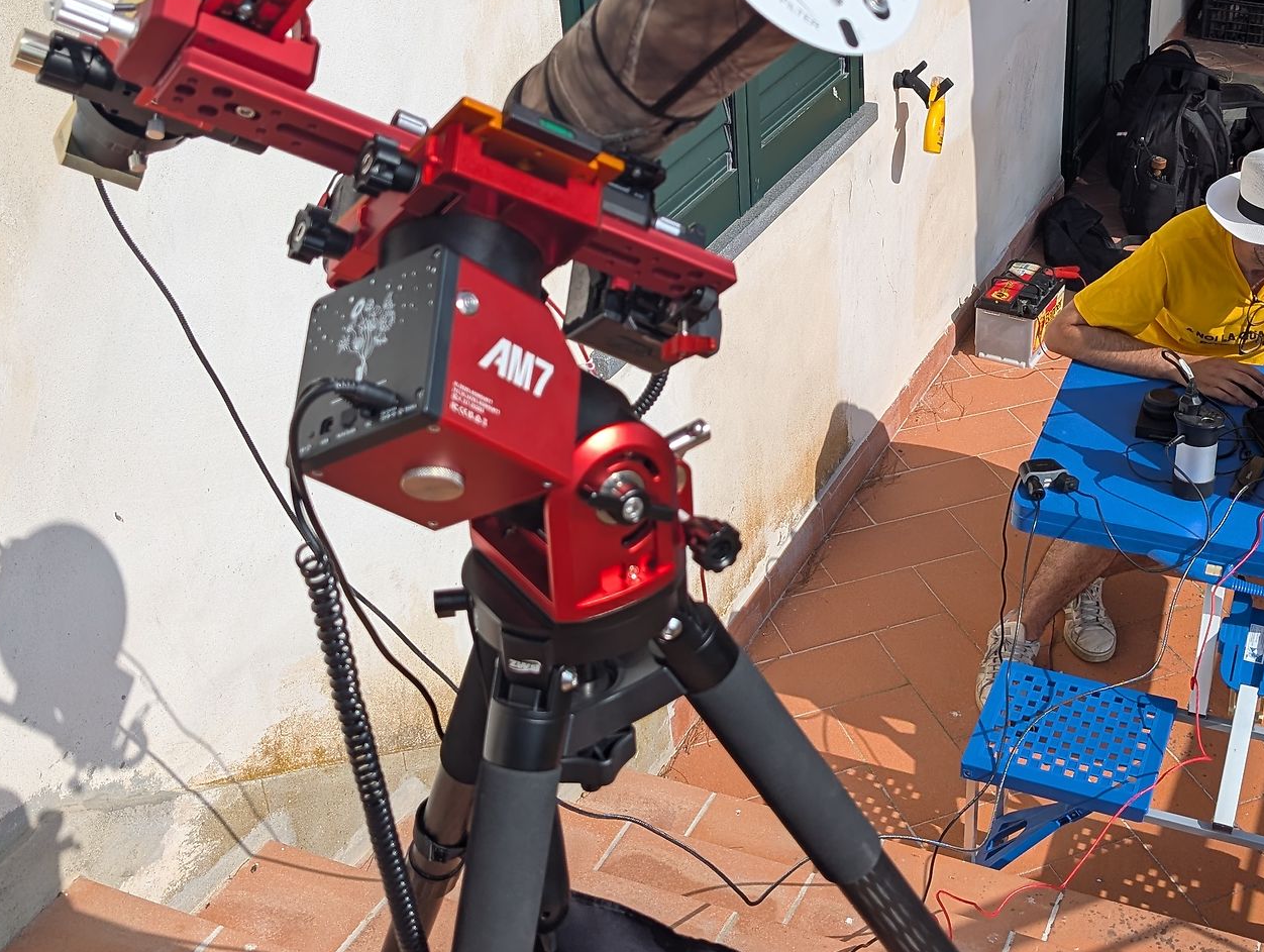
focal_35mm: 46
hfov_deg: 40.8
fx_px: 1682
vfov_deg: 31.3
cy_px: 298
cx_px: 814
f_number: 1.68
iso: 21
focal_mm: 6.9
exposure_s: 1/1393
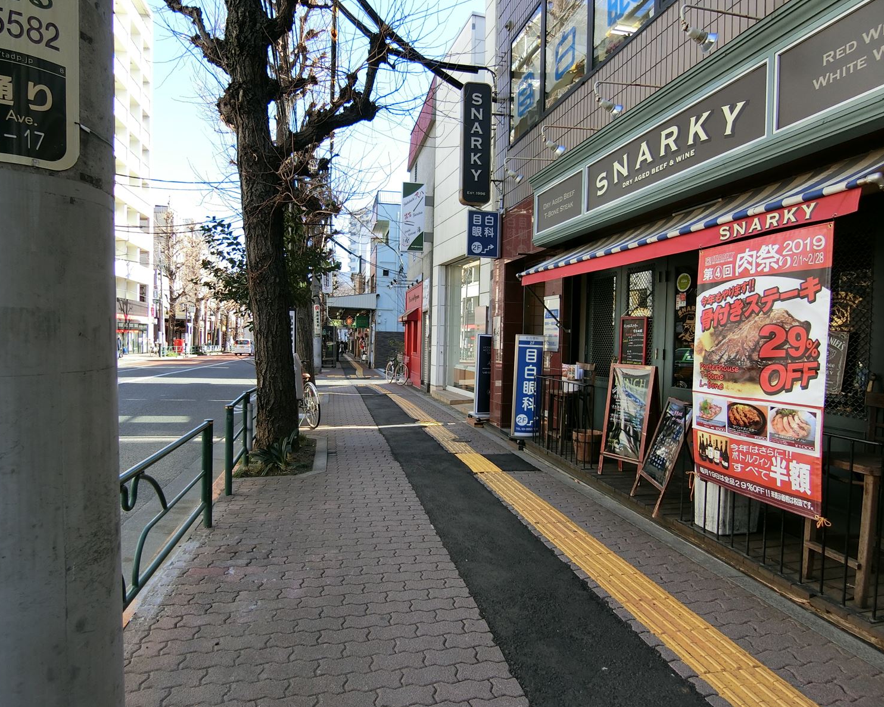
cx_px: 411
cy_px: 356
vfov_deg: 68.1
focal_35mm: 20
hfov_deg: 80.3
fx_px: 523
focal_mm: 4.06
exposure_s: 1/320
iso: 80
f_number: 2.7
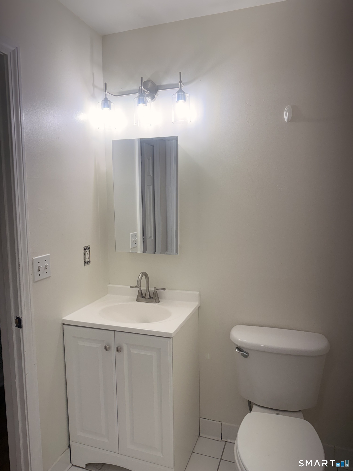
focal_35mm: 24
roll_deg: +0.4
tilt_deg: -7.0
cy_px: 236
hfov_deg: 56.8
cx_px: 176
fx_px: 326
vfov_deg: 71.6
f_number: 1.78
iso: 80
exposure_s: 1/414
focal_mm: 6.76
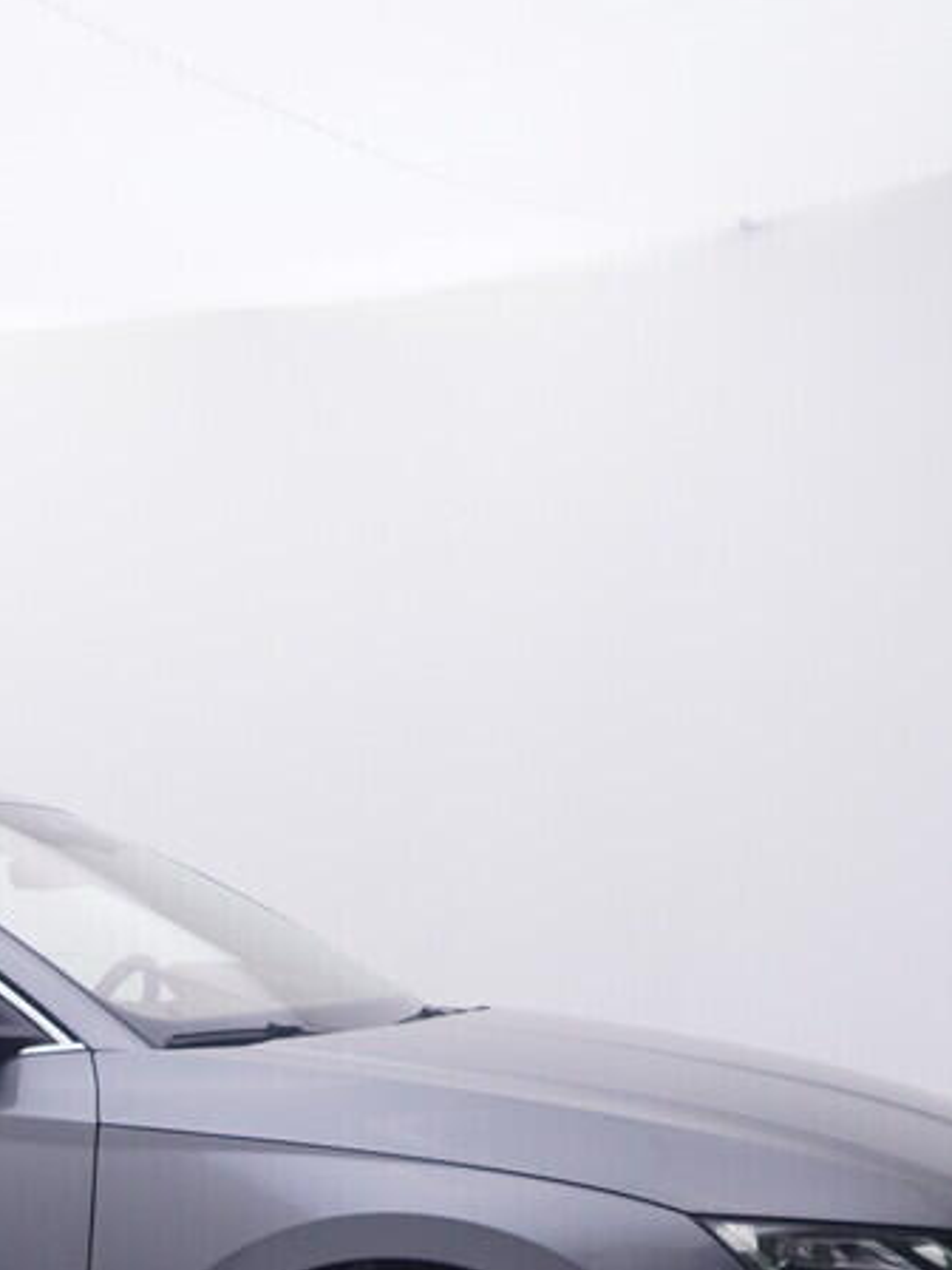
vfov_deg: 26.7
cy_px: 1205
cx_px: -235
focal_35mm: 70
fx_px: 2550
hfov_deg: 19.7
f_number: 5
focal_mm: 15
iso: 200
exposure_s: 1/80
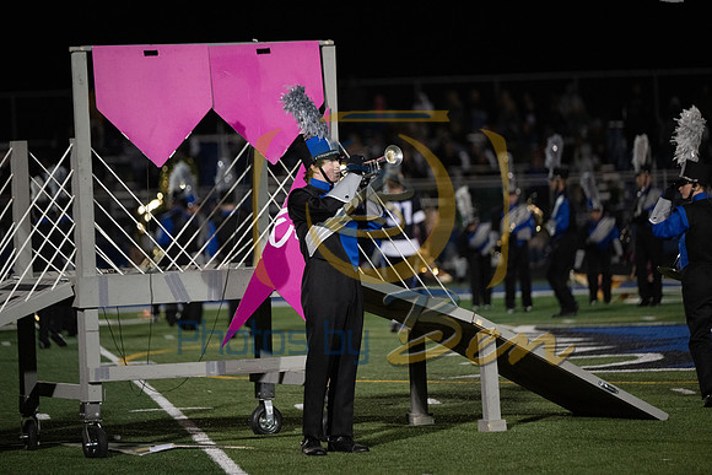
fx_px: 3956
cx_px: 356
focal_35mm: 200
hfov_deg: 10.3
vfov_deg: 6.9
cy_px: 238
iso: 5000
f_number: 2.8
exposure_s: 1/1250
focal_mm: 200
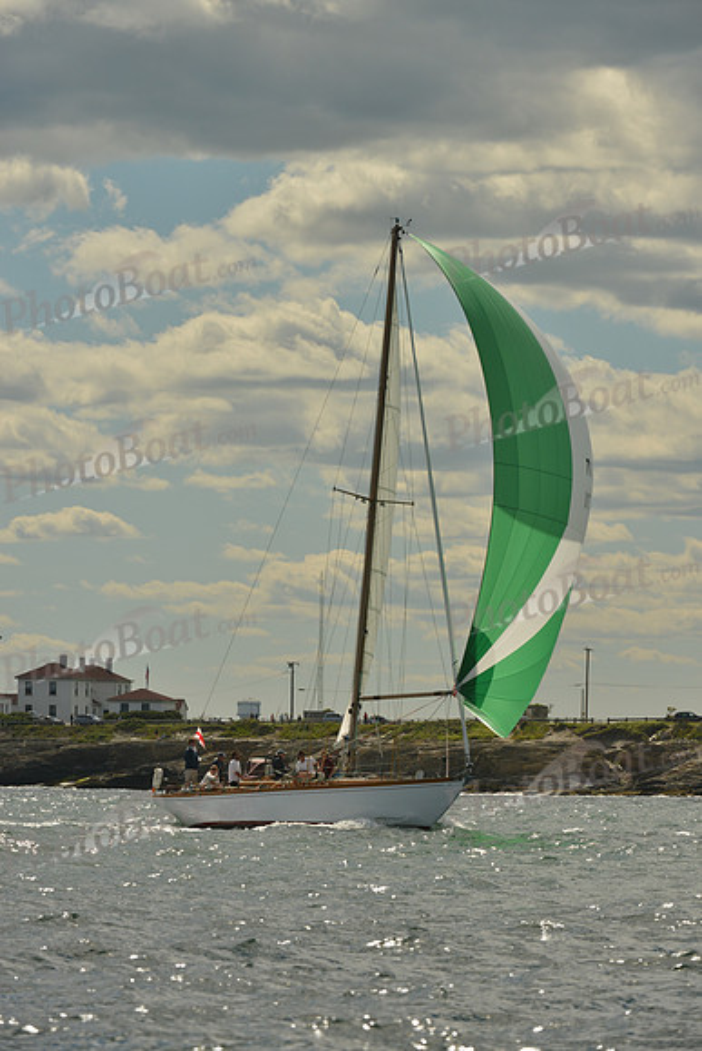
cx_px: 351
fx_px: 7015
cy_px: 526
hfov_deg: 5.7
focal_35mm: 240
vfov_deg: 8.6
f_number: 10
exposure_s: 1/1250
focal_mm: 240
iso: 400
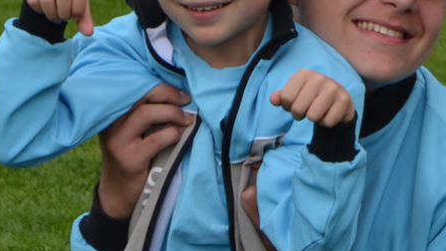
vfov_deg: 3.6
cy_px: -39
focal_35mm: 333
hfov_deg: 6.4
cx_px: 567
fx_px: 3939
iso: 100
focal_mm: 46
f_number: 8
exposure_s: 1/250
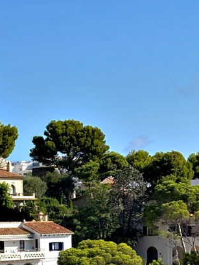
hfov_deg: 9.9
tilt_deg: -1.7
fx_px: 1149
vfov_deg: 13.0
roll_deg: +0.9
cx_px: 20
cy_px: 247
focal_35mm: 150
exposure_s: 1/2571
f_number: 1.6
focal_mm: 5.96
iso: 40
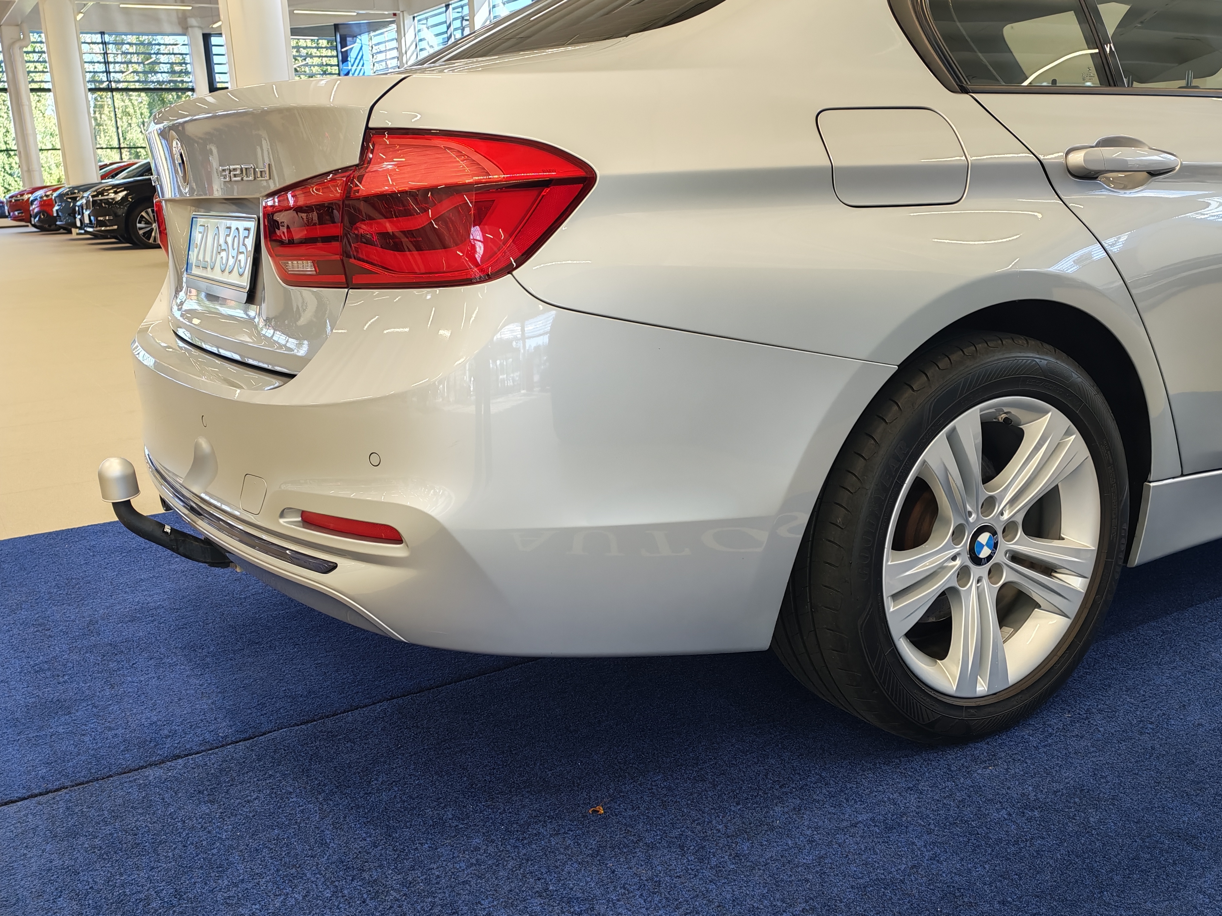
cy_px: 458
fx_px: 1200
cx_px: 611
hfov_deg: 54.0
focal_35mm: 34
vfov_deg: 41.8
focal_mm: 6.12
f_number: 1.9
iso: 200
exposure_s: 1/100
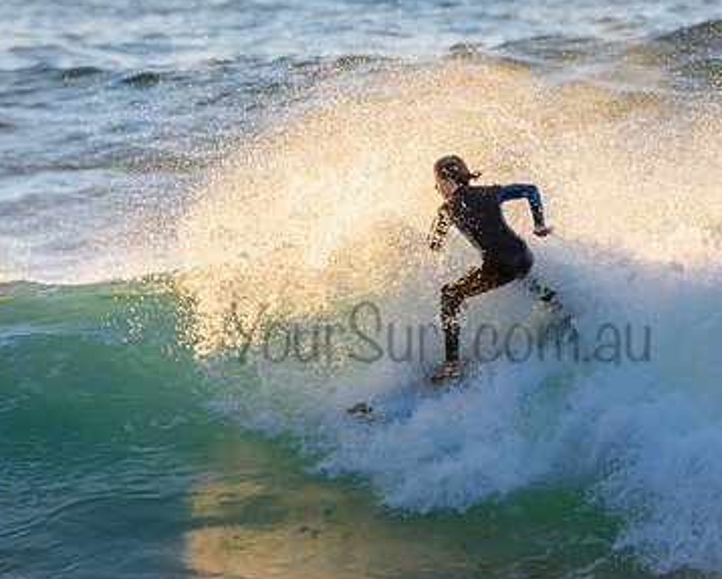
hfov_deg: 1.7
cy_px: 316
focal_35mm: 1140
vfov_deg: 1.4
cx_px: 438
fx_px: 24380
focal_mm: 500
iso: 720
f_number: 5.6
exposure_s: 1/1600
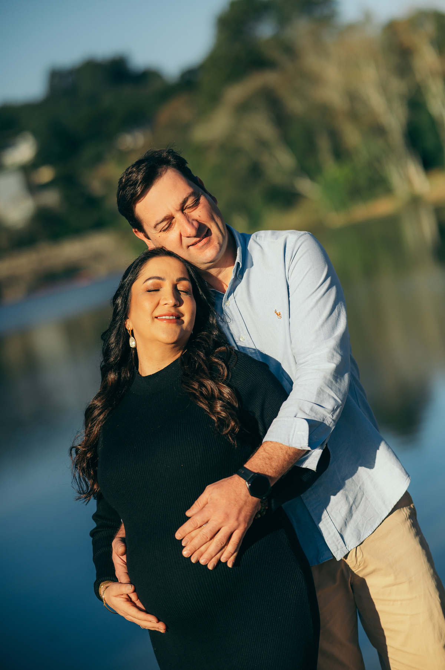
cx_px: 222
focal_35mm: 85
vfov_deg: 23.9
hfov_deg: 16.0
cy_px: 335
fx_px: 1578
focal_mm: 85
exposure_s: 1/8000
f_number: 2
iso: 125
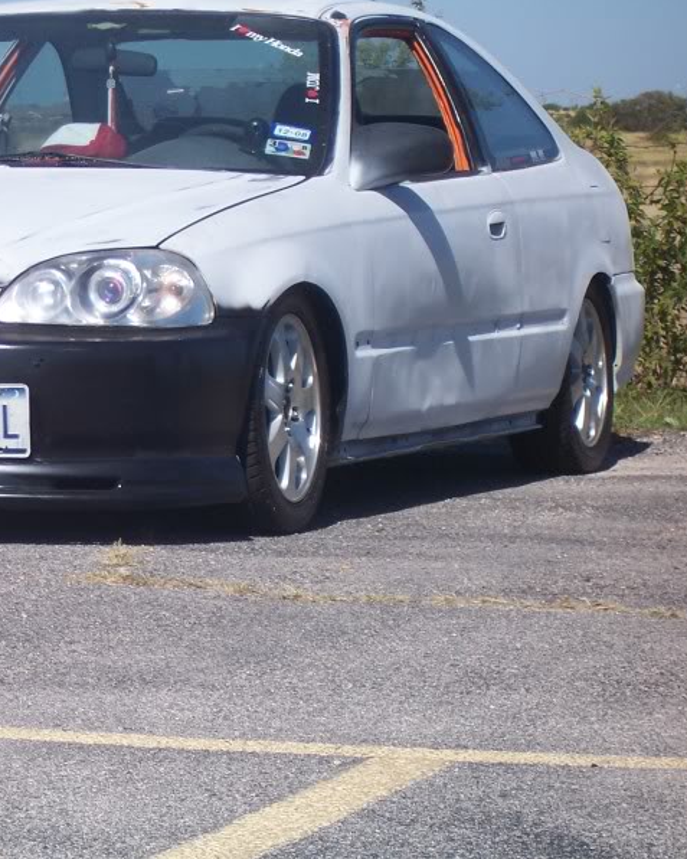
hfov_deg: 8.9
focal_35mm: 173
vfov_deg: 11.2
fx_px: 4396
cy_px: 428
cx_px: 133
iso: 80
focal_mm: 22
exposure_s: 1/750
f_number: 4.8
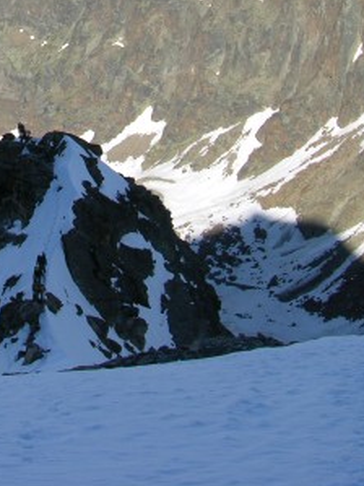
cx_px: 15
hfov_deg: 16.1
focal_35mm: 90
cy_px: -44
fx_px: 1263
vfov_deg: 20.8
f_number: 6.3
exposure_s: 1/210
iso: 50
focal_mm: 8.9
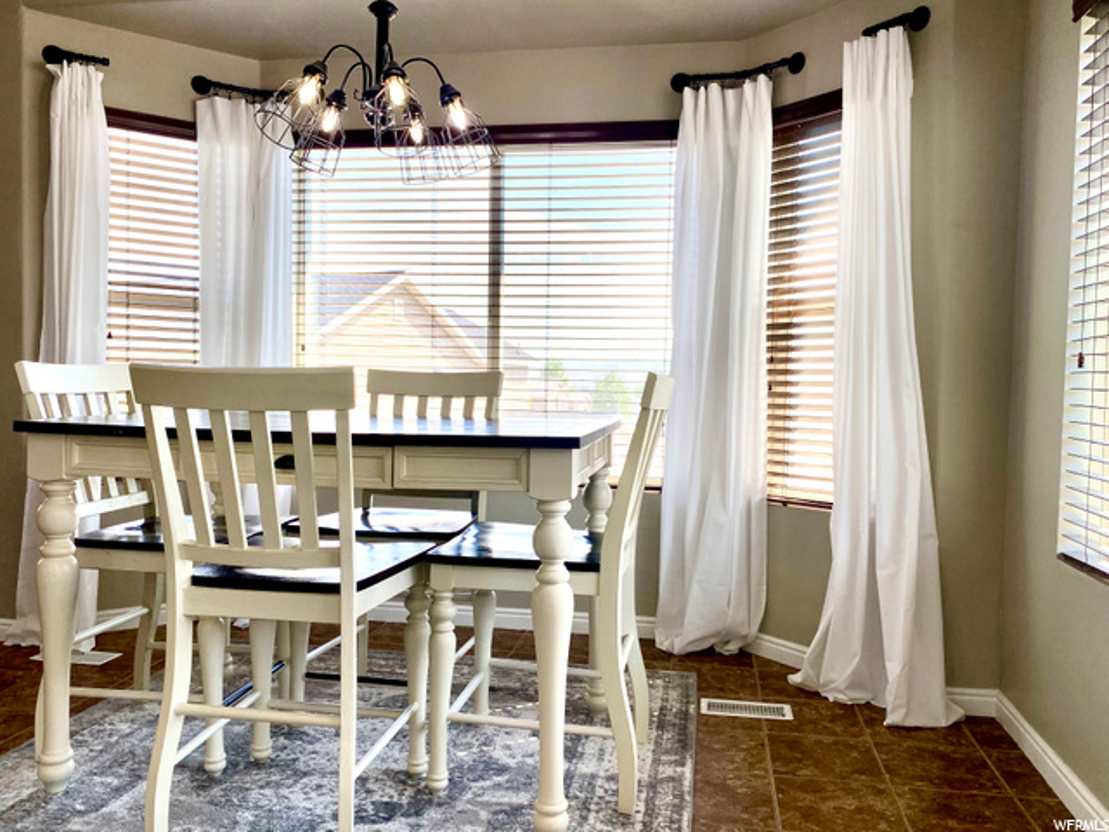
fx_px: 833
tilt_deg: -2.7
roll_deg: +1.2
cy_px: 416
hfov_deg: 67.3
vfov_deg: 53.1
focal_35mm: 26
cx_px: 554
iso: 32
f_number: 1.8
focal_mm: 4.25
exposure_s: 1/344
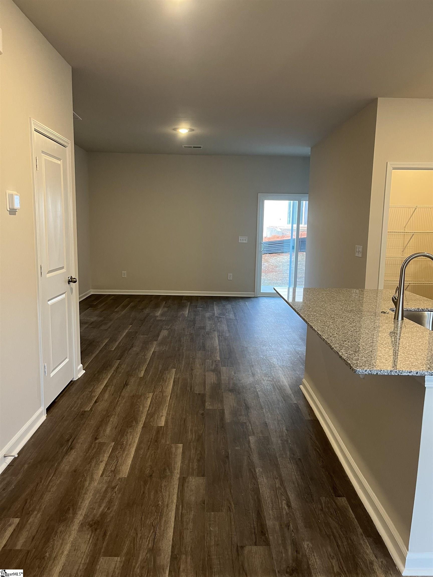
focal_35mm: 26
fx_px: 434
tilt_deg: -8.0
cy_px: 288
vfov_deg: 67.3
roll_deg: -1.7
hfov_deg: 53.1
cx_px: 216
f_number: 1.6
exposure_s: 1/60
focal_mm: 5.1
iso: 160
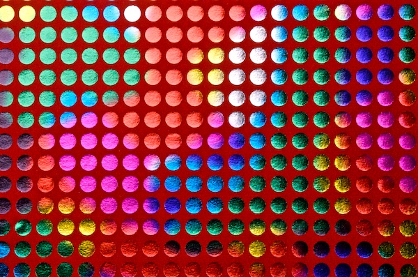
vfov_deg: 10.1
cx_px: 209
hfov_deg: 15.2
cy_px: 138
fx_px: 1564
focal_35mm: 135
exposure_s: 1/800
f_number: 13
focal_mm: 90
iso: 800
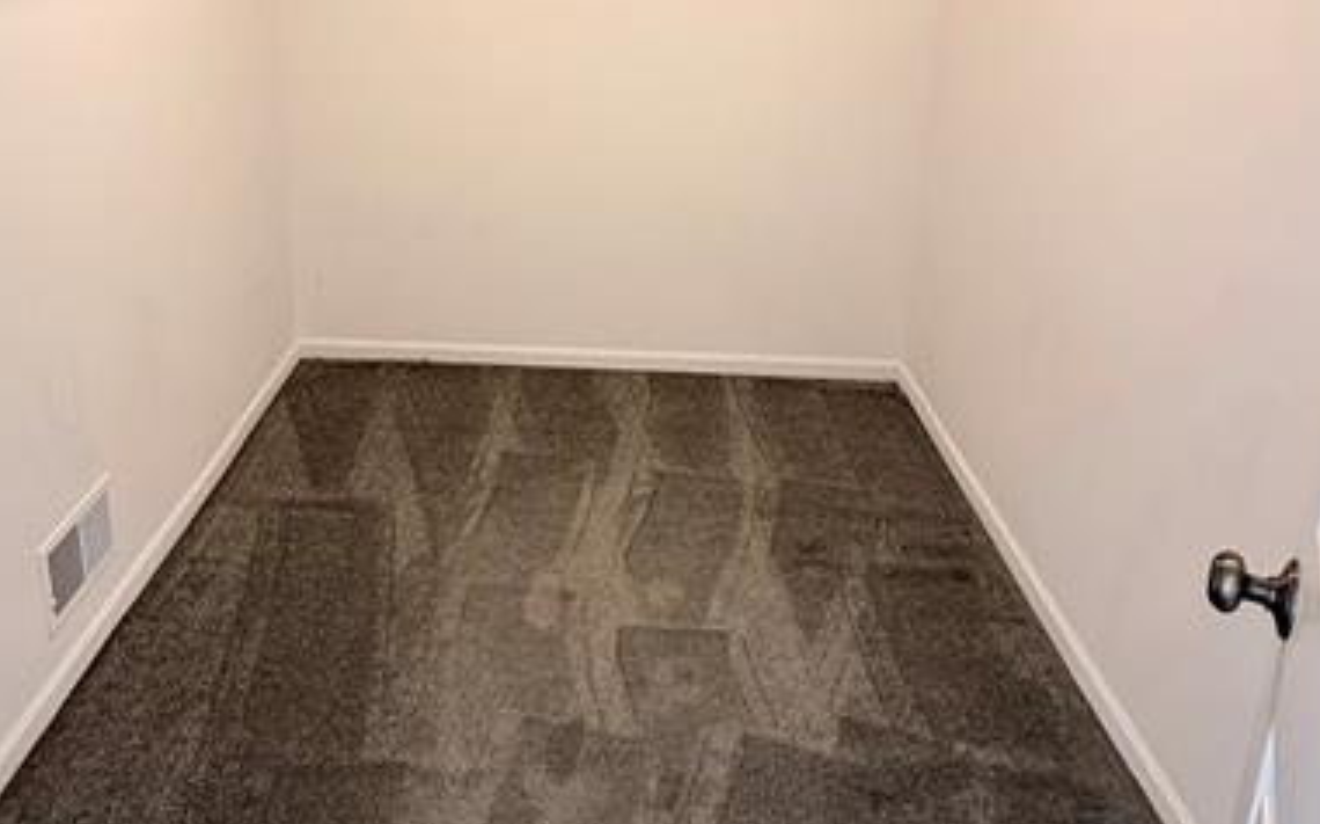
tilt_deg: -15.4
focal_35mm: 30
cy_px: 212
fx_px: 1079
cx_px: 521
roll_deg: +0.0
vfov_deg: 40.7
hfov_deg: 62.3
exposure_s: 1/99
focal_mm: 2.22
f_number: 2.2
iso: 200
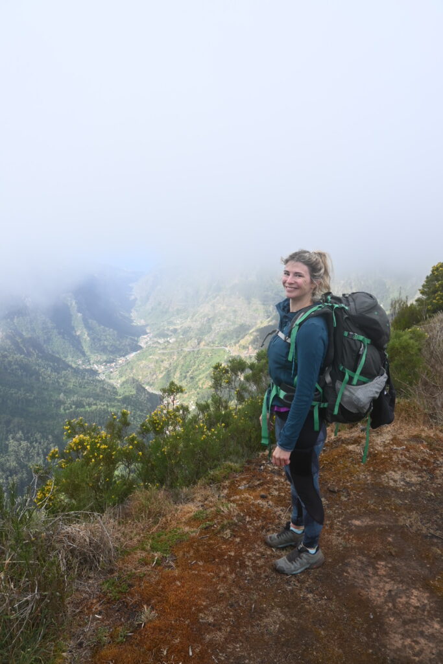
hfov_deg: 53.1
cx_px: 222
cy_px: 332
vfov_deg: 73.7
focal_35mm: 24
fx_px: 443
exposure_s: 1/250
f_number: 5.6
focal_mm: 16
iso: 140
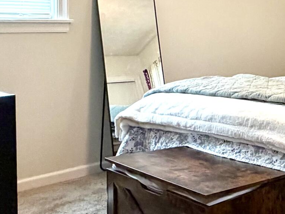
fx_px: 453
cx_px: 407
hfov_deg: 26.9
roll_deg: +0.8
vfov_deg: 25.8
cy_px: 27
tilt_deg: +0.5
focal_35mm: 55
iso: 250
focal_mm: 2.22
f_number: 2.2
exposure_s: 1/60
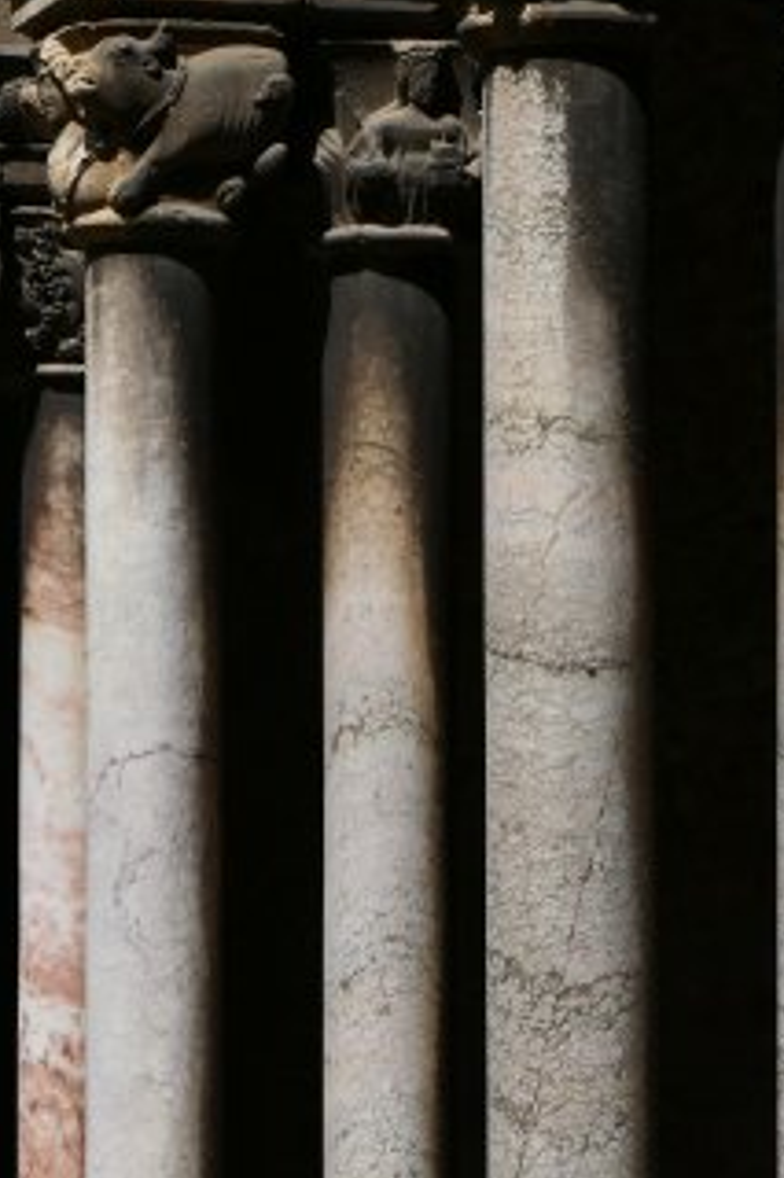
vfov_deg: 10.6
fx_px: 6376
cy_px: 637
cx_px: 225
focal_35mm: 195
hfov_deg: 7.0
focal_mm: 37.13
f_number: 5
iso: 125
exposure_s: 1/2000
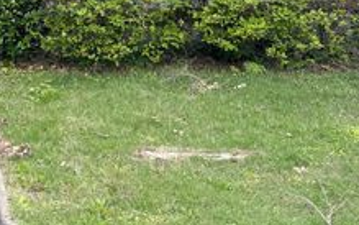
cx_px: 61
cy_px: -137
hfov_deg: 24.2
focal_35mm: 84
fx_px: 822
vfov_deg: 14.3
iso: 40
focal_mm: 5.96
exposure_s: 1/200
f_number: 1.6
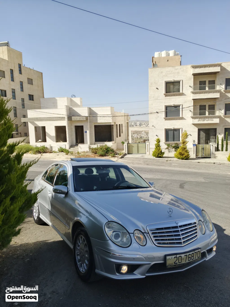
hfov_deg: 58.9
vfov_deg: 73.9
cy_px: 154
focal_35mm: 23
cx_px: 115
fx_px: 204
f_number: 1.6
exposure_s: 1/339
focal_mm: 4.09
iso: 52
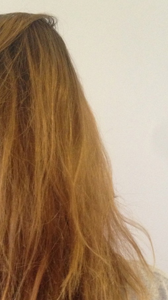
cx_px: 63
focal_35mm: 72
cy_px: 262
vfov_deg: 28.4
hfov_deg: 16.7
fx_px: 571
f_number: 2.4
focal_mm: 4.28
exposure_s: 1/20
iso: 250
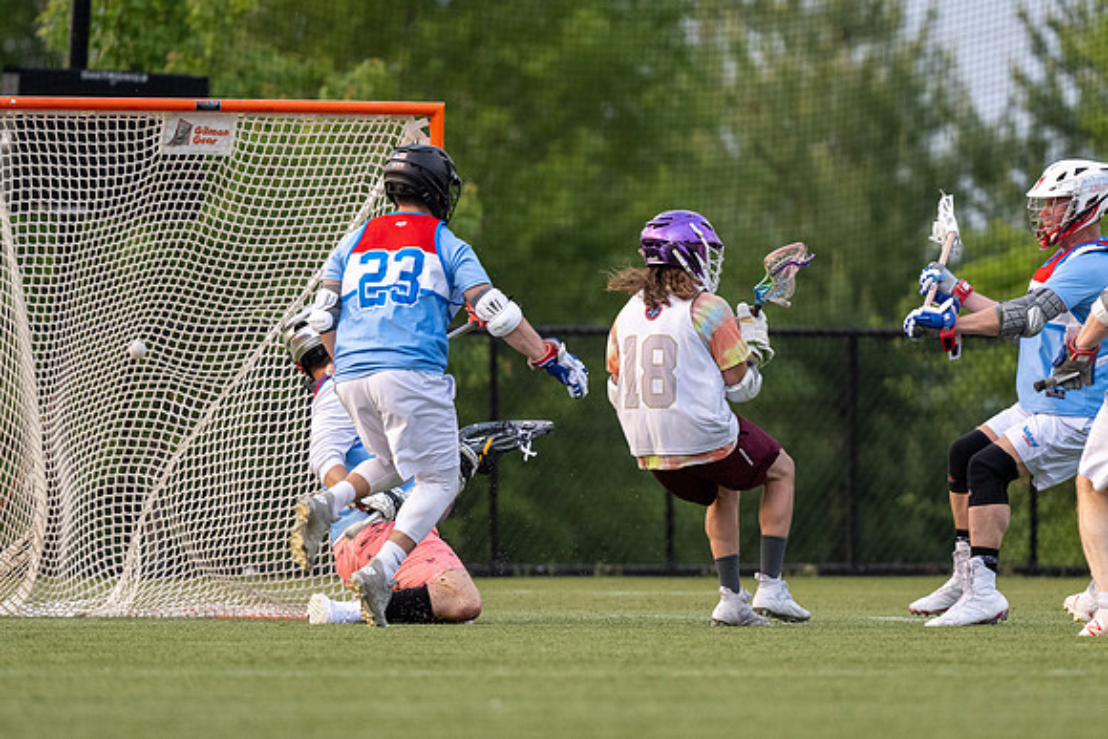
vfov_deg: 2.0
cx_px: 572
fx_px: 21366
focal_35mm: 694
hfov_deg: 3.0
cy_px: 342
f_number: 5.6
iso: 2000
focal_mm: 500
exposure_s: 1/1000
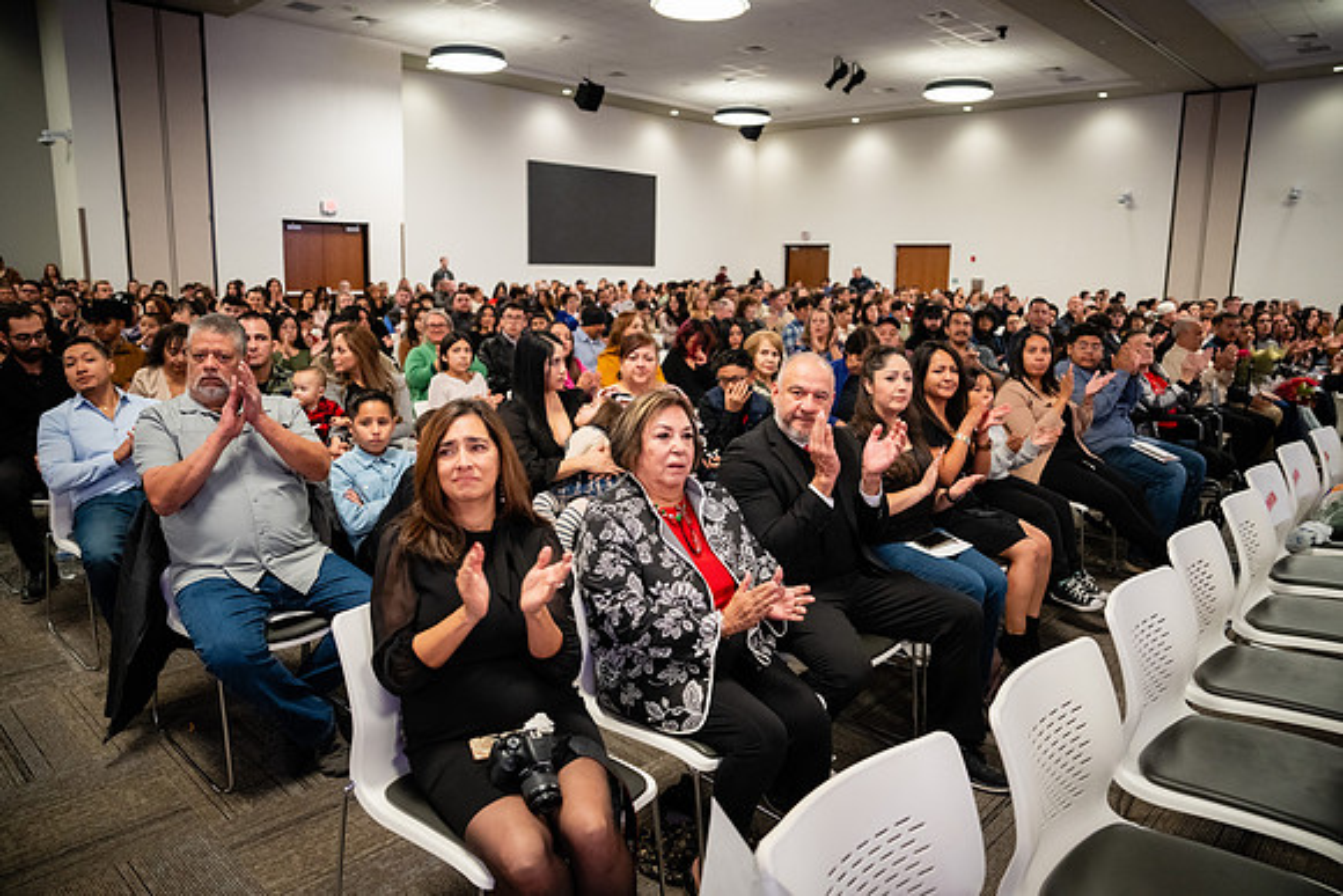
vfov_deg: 52.8
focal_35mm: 24
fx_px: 903
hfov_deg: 73.3
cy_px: 448
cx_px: 672
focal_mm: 24
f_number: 2.8
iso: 3200
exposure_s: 1/200
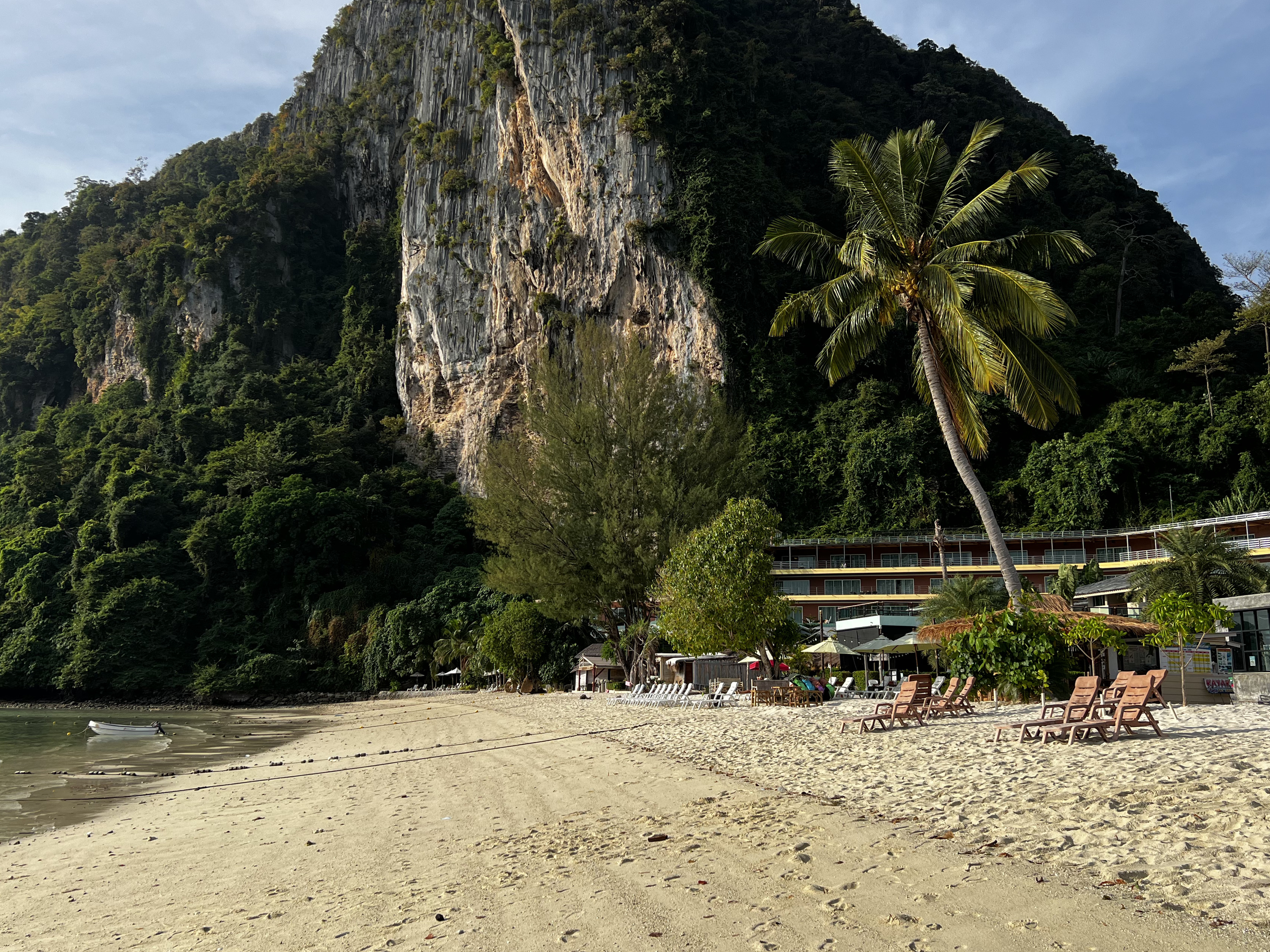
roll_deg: -0.8
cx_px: 653
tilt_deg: +12.7
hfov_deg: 58.3
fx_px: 1137
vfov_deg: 45.4
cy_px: 434
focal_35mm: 31
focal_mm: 5.7
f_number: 1.5
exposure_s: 1/3356
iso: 50
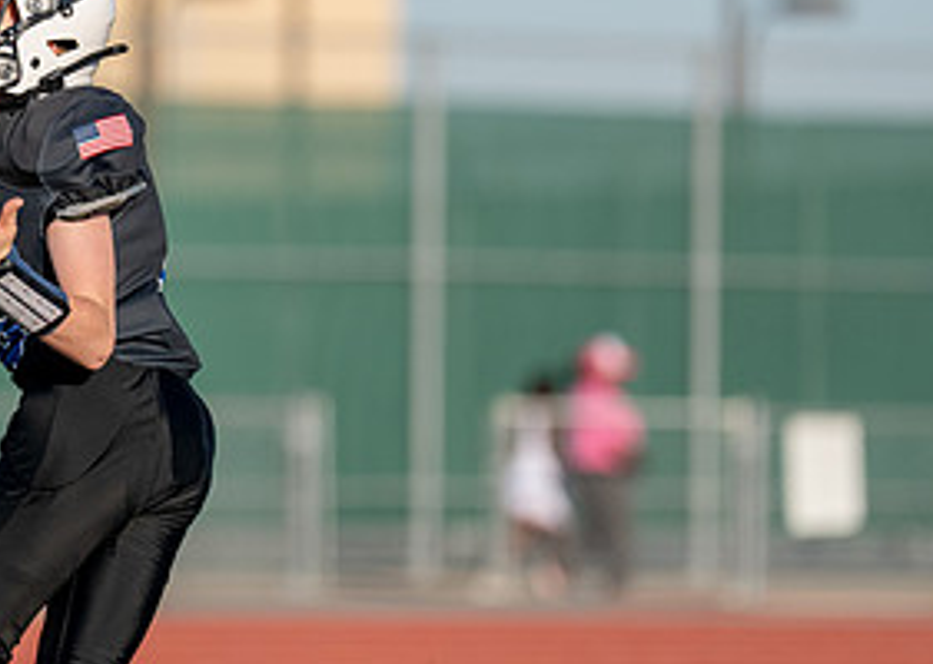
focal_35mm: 410
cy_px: 203
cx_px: 124
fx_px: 10851
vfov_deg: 3.5
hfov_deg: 4.9
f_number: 2.8
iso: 250
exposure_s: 1/4000
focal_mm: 173
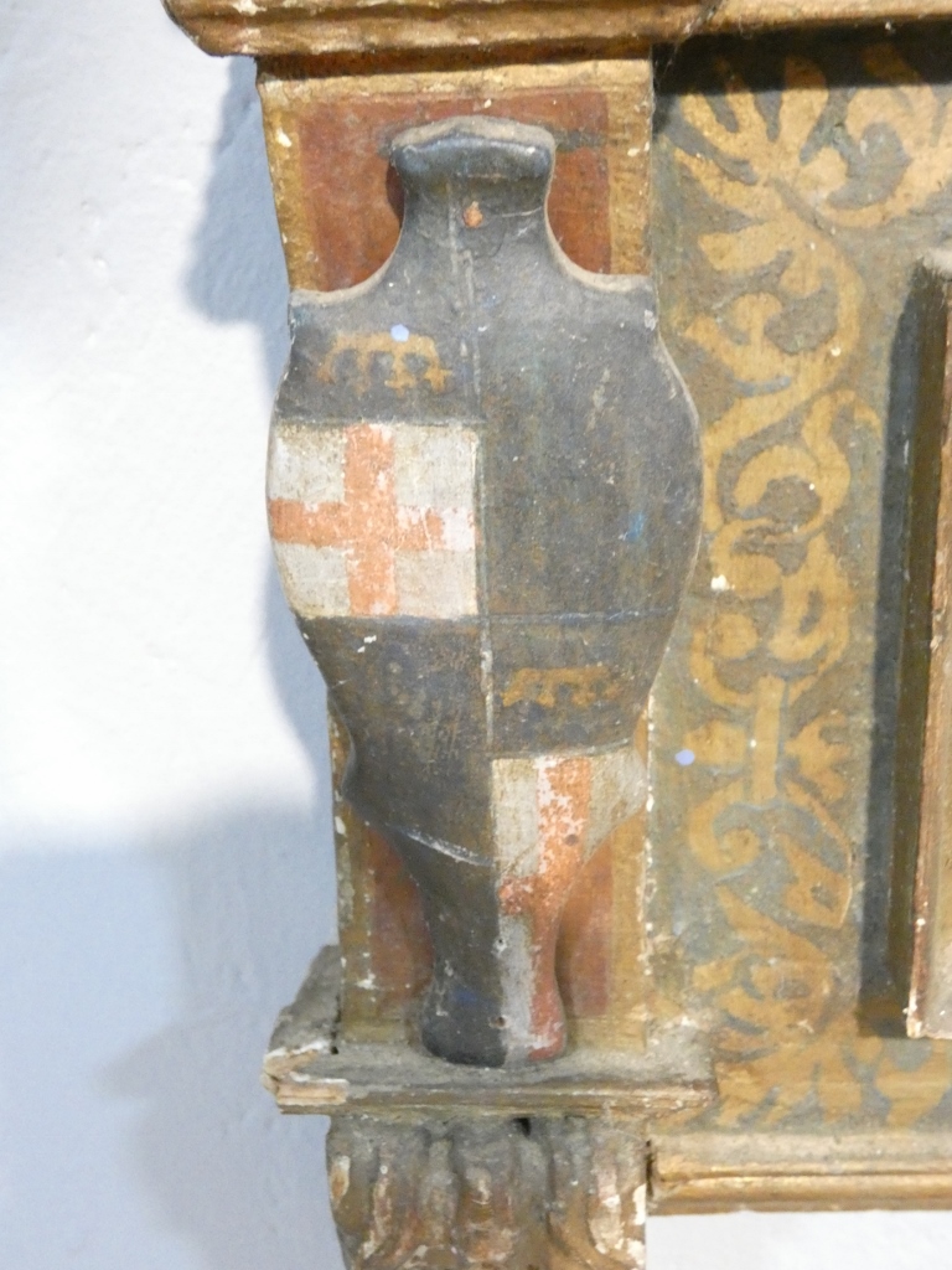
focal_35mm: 48
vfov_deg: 39.7
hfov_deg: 30.3
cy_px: 635
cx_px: 476
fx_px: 1760
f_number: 3.8
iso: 1600
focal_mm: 8.6
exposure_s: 1/50
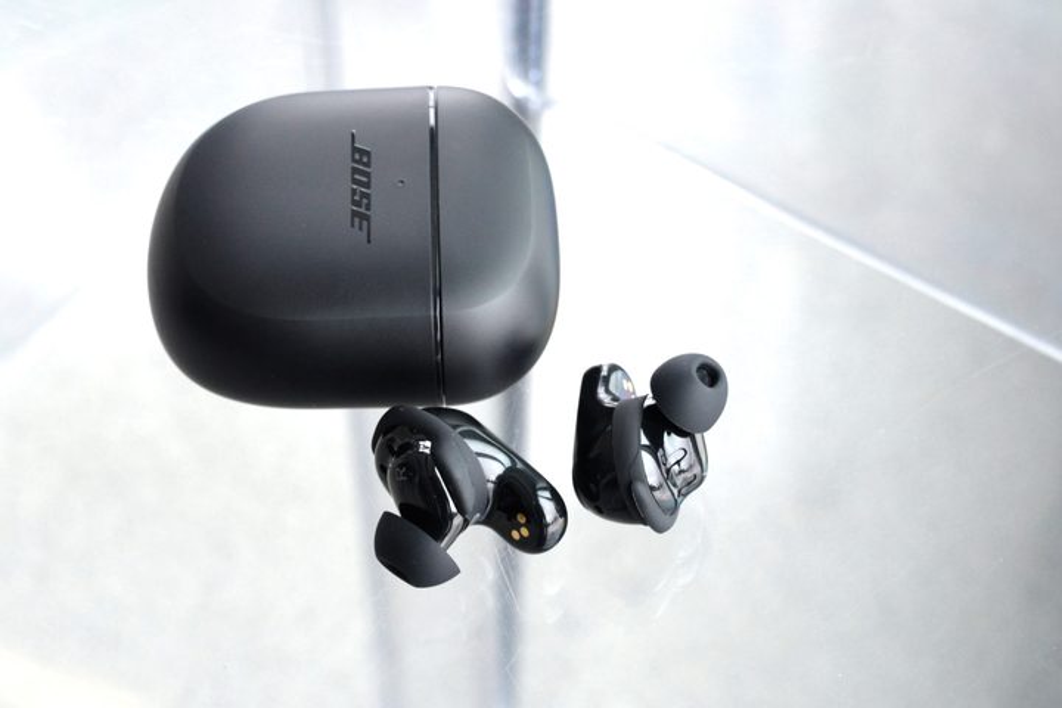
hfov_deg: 49.6
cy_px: 354
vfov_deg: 34.2
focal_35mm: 39
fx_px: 1150
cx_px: 531
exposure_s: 1/100
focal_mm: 26
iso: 400
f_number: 5.6
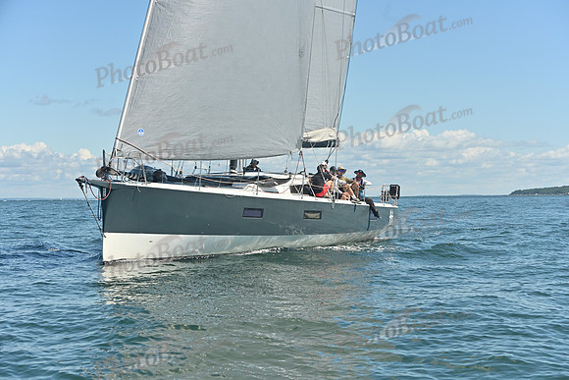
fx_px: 1107
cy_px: 190
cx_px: 284
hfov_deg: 28.8
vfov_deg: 19.5
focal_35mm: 70
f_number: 6.3
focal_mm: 70
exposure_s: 1/1600
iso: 250
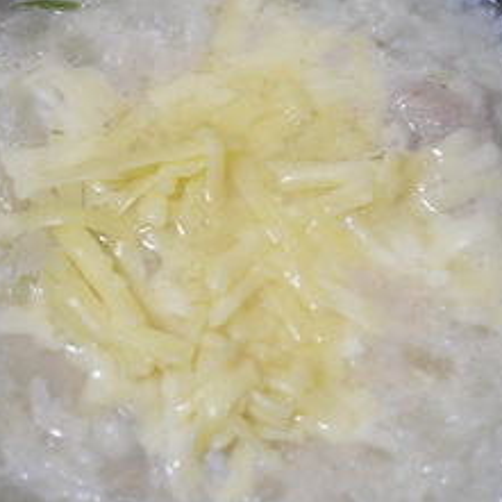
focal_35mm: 92
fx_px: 1509
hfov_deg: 18.9
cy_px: 244
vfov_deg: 18.9
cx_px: 209
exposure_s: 1/5
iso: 100
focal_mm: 40
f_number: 3
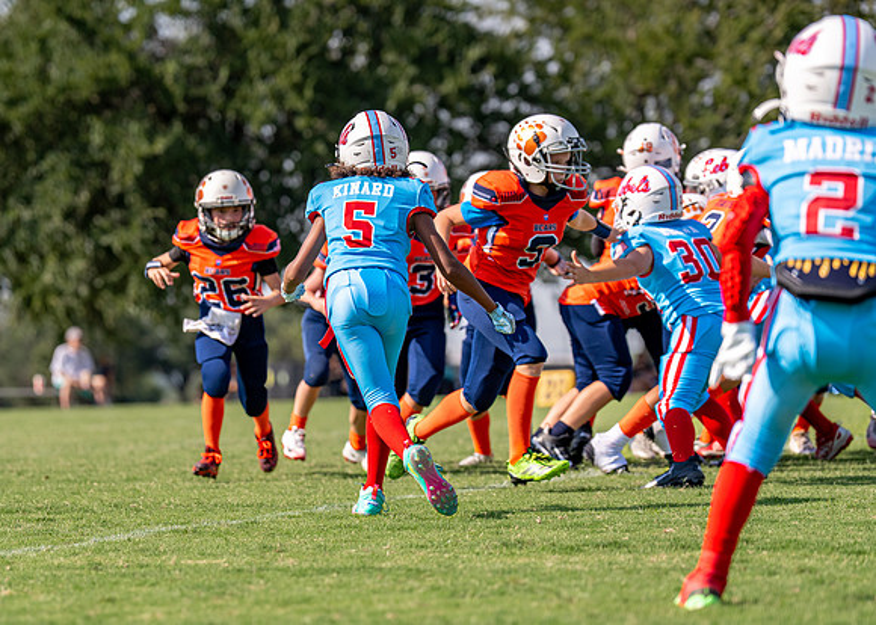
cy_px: 308
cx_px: 386
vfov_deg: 7.6
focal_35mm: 189
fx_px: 4705
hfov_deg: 10.6
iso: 125
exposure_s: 1/2500
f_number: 2.8
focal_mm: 131
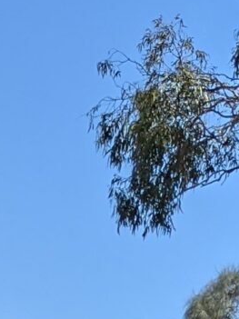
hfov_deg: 7.5
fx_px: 1815
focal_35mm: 197
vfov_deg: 7.9
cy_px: 1101
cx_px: 184
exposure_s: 1/2611
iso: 47
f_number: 1.73
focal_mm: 4.38
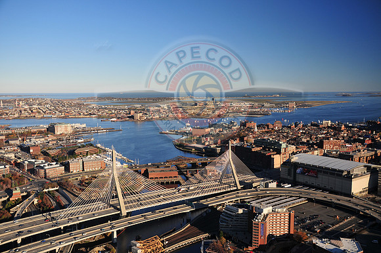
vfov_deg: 39.9
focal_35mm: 33
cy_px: 126
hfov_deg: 57.3
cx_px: 190
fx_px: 349
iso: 200
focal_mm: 22
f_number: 4.5
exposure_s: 1/500
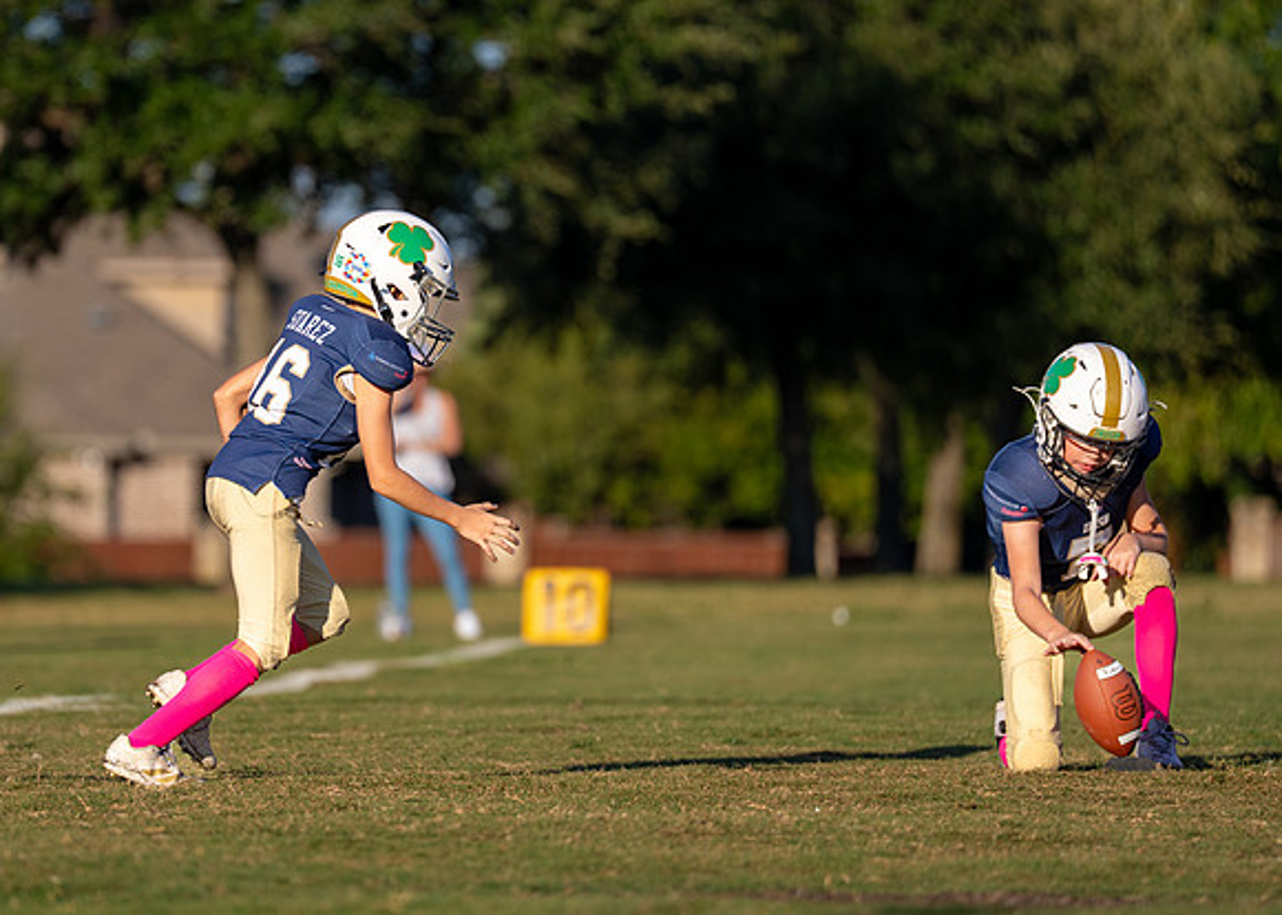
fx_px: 10746
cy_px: 412
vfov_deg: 4.9
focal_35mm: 295
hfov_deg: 6.8
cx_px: 369
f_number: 2.8
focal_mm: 200
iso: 200
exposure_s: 1/2500
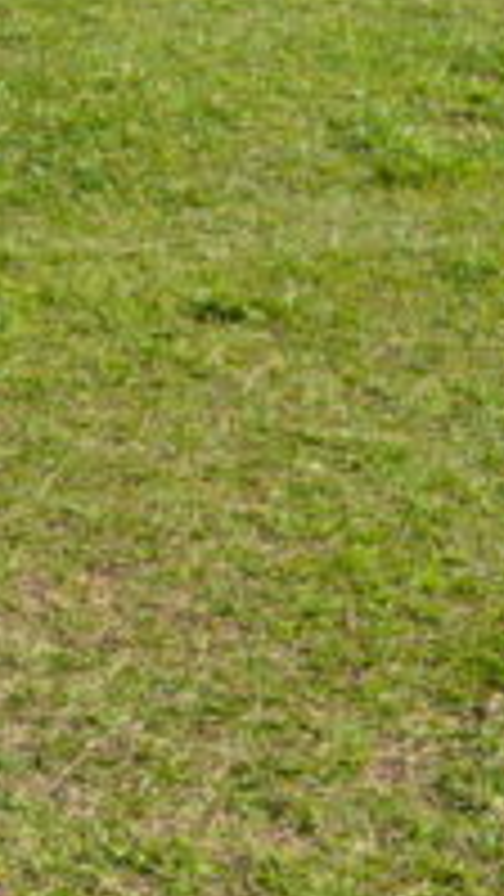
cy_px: 236
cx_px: -32
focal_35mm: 125
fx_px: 2969
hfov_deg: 9.6
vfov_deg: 17.1
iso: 800
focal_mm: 24
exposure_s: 1/640
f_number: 13
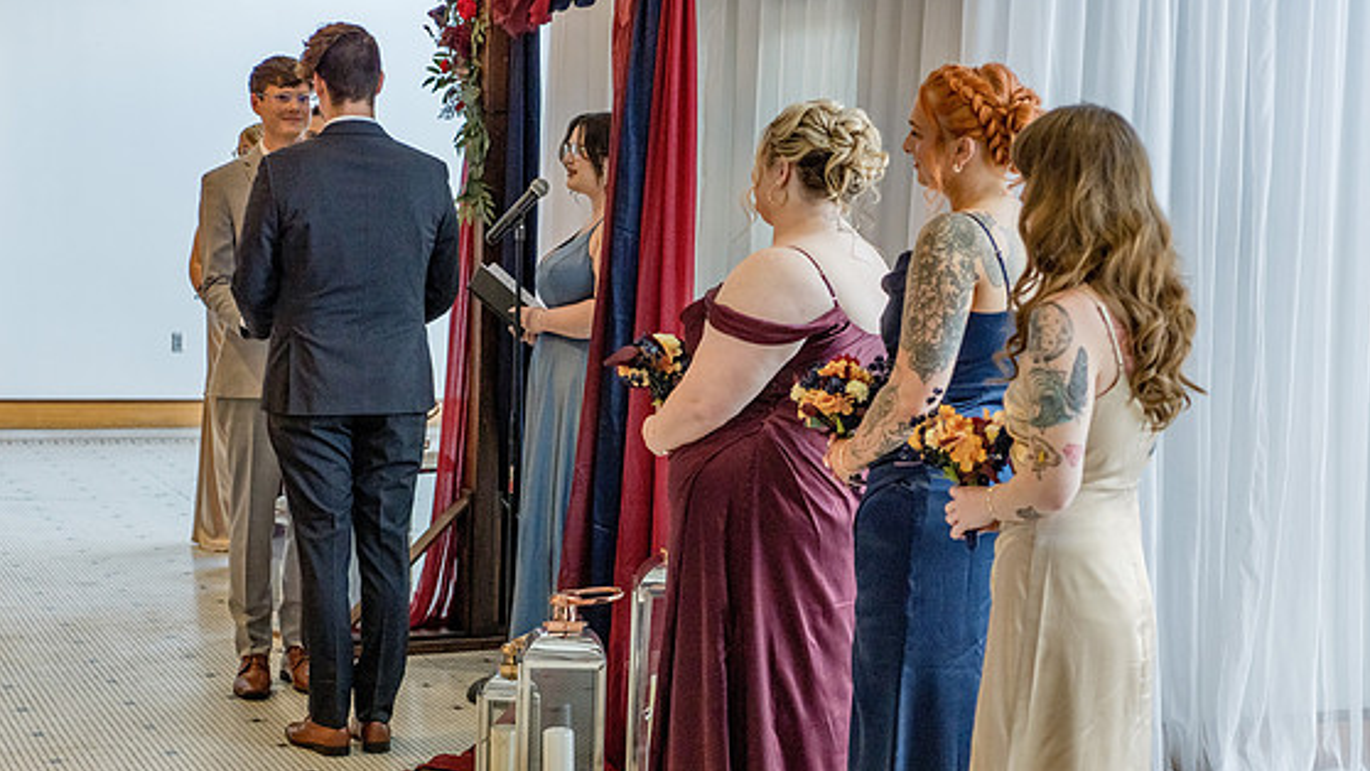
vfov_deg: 24.4
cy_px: 367
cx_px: 670
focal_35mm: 49
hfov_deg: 42.1
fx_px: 1780
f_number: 2.8
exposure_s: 1/200
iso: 2000
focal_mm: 45
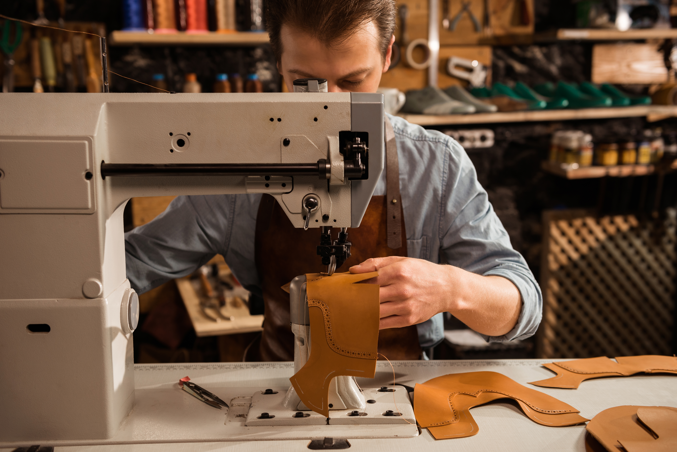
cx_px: 338
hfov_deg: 44.5
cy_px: 226
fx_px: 828
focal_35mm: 44
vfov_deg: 30.5
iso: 320
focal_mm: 44
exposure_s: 1/100
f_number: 3.5
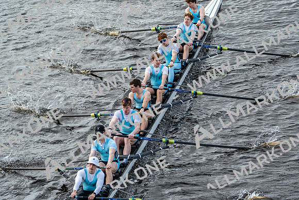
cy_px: 100
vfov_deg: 6.4
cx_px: 150
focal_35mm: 216
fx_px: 1794
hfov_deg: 9.5
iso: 800
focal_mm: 216
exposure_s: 1/1250
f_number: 5.6
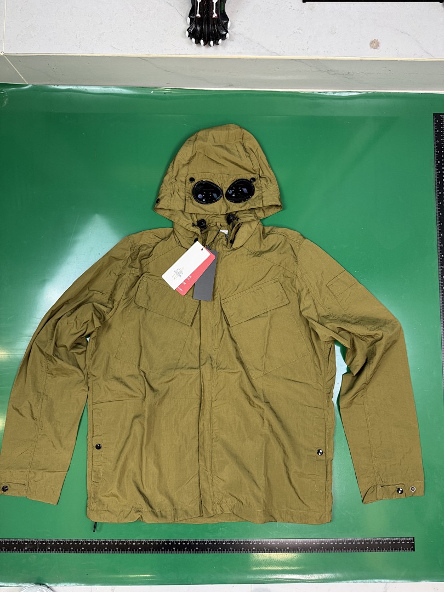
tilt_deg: -84.8
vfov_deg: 71.6
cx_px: 222
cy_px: 296
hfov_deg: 56.8
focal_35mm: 24
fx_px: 410
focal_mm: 6.76
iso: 160
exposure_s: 1/121
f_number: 1.78
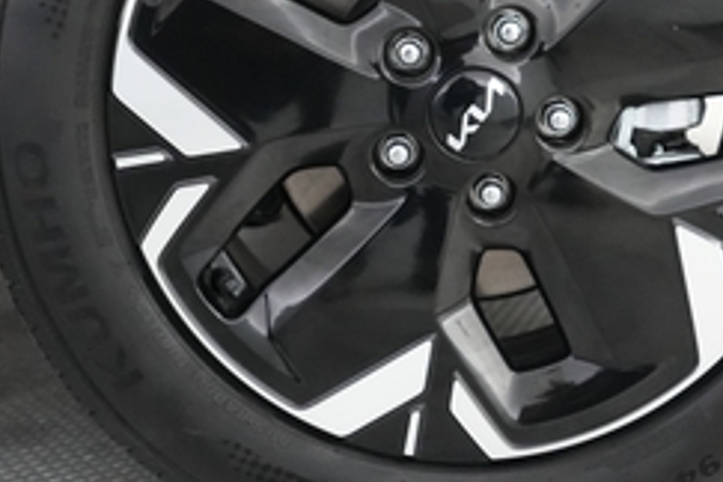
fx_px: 1426
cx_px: 455
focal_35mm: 71
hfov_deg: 28.3
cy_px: 98
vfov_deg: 19.0
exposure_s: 1/160
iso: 6400
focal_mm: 27
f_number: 2.8
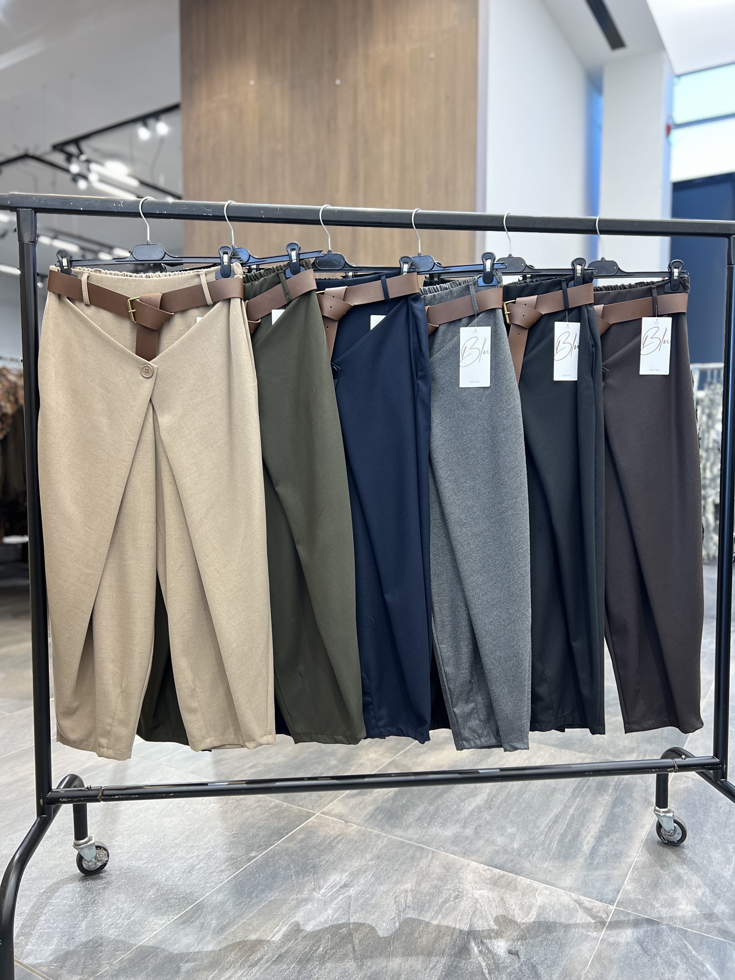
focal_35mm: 26
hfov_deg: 53.1
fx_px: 736
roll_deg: -0.4
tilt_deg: -2.8
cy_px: 490
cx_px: 368
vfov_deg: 67.3
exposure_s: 1/50
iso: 200
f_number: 1.5
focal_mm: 5.7
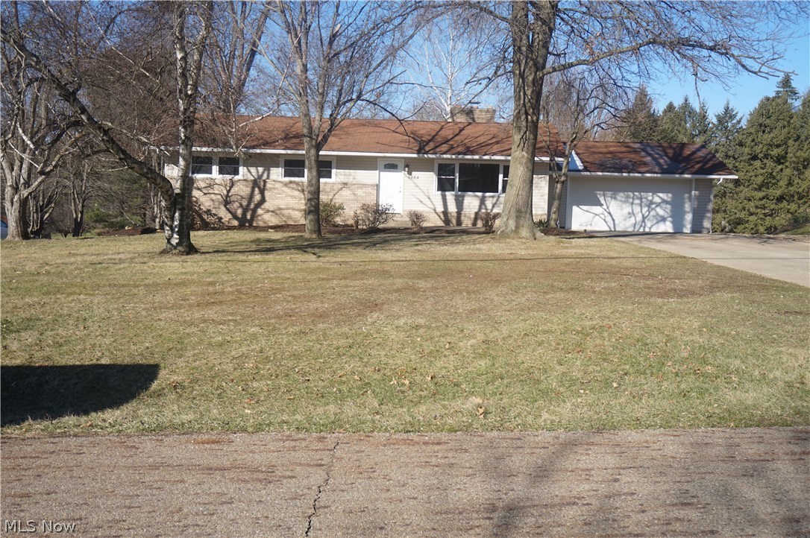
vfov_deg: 36.8
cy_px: 269
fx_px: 809
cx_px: 405
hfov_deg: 53.2
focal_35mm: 36
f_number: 4.5
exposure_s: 1/640
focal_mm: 24
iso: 100
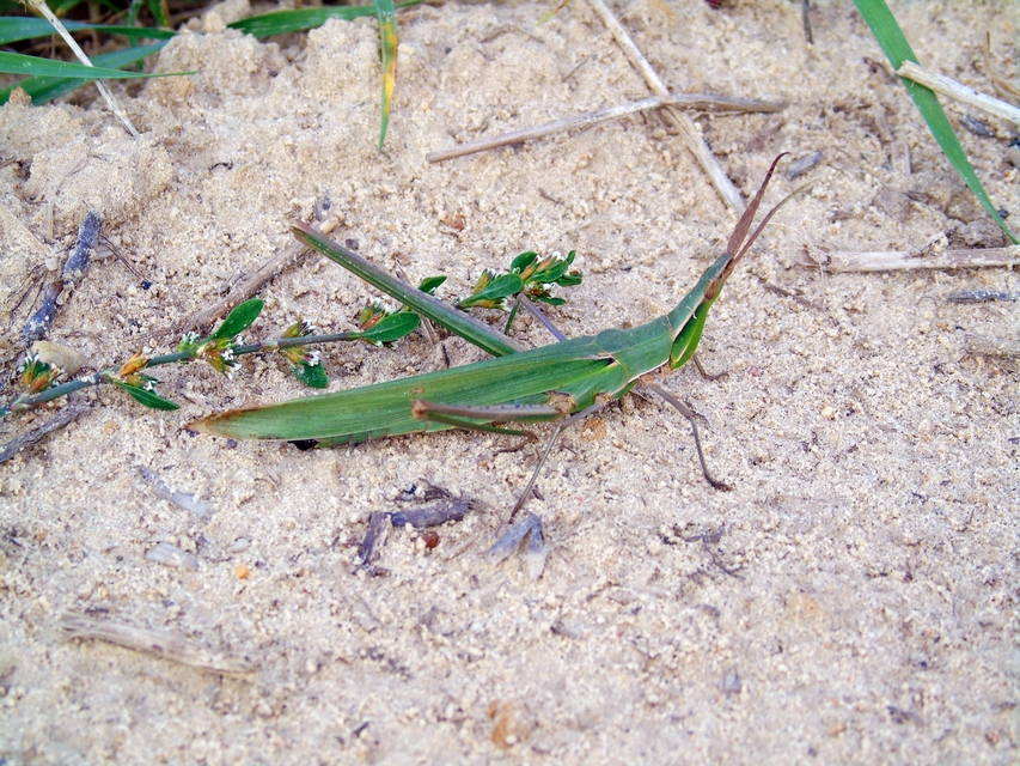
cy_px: 383
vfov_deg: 8.0
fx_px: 5481
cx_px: 510
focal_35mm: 186
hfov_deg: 10.6
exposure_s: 1/160
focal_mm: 33
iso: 80
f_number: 5
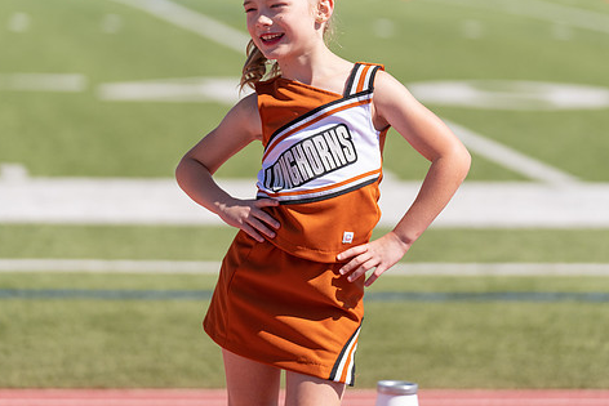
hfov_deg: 10.3
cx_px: 297
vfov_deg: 6.9
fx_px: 3384
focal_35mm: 200
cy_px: 149
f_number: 2.8
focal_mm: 133
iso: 100
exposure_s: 1/2000
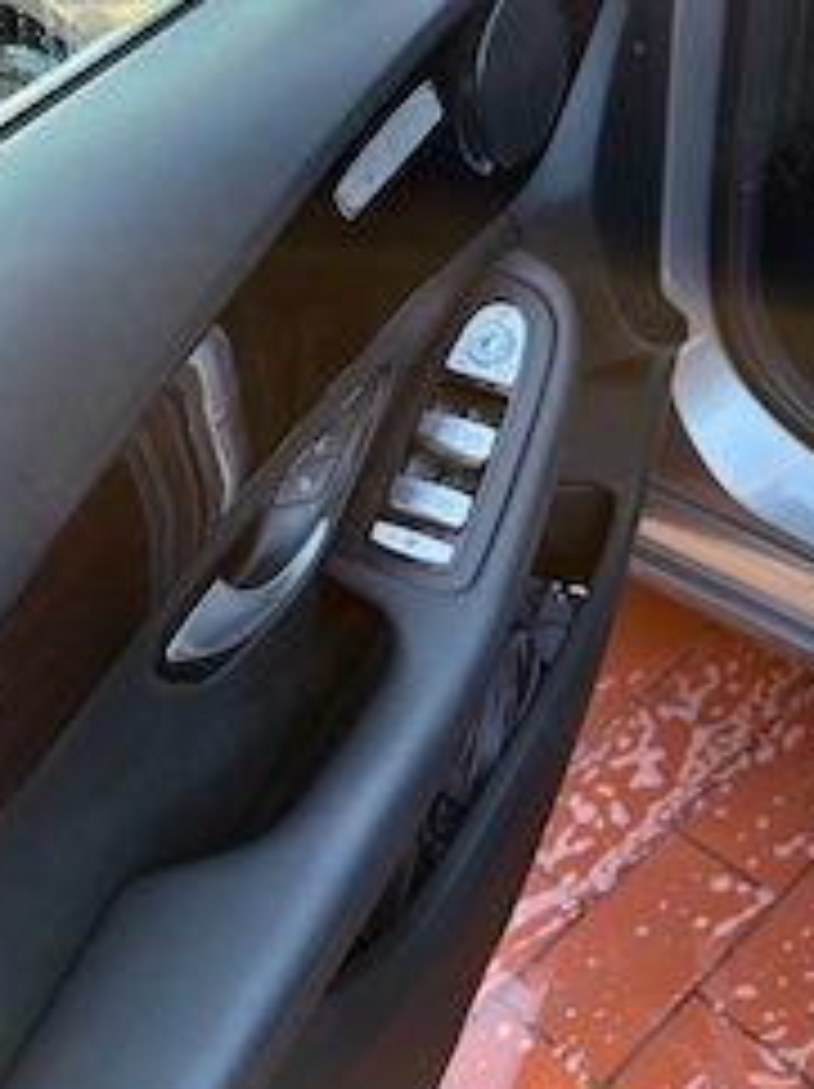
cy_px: 468
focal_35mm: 43
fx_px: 1351
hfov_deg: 33.3
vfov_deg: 43.8
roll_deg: +17.3
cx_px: 297
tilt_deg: -39.3
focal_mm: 5.96
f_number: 1.6
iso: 125
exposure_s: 1/85
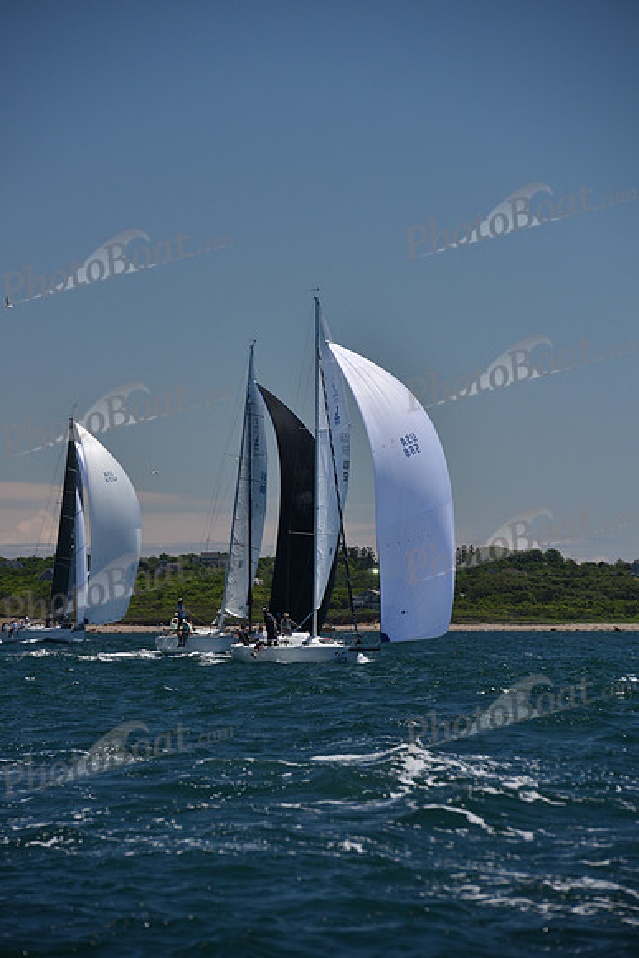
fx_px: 5321
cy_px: 479
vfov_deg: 10.3
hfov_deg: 6.9
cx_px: 320
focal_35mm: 200
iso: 250
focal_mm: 200
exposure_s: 1/800
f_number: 8
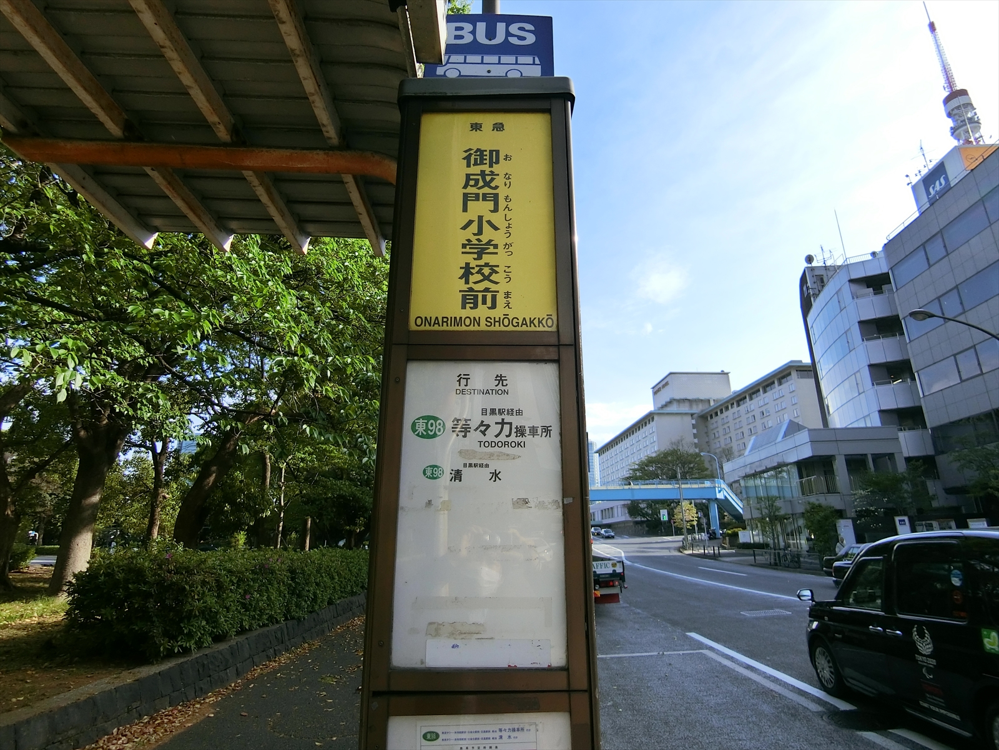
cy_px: 375
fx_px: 548
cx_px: 500
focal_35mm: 19
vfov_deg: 68.7
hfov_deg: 84.7
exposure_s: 1/250
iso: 80
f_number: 6.9
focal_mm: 4.06
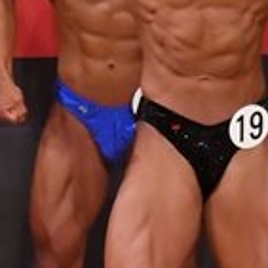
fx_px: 10450
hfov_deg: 1.5
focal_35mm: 1193
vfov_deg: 1.5
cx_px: -242
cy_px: 177
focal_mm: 170
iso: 8000
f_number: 5.6
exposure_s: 1/400
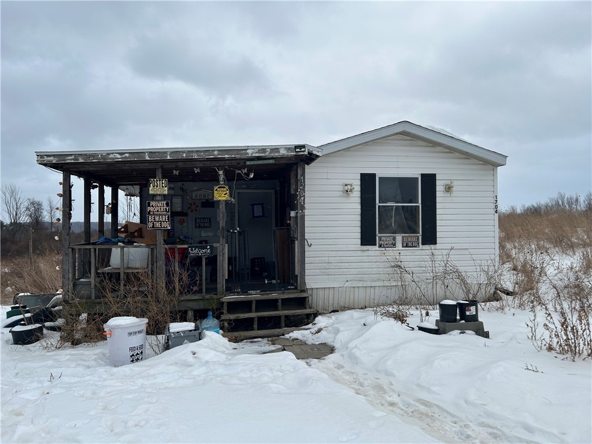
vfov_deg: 53.1
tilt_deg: -5.3
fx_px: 445
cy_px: 222
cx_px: 296
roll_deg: +2.4
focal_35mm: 26
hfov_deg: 67.3
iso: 40
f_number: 1.5
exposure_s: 1/155
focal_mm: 5.7
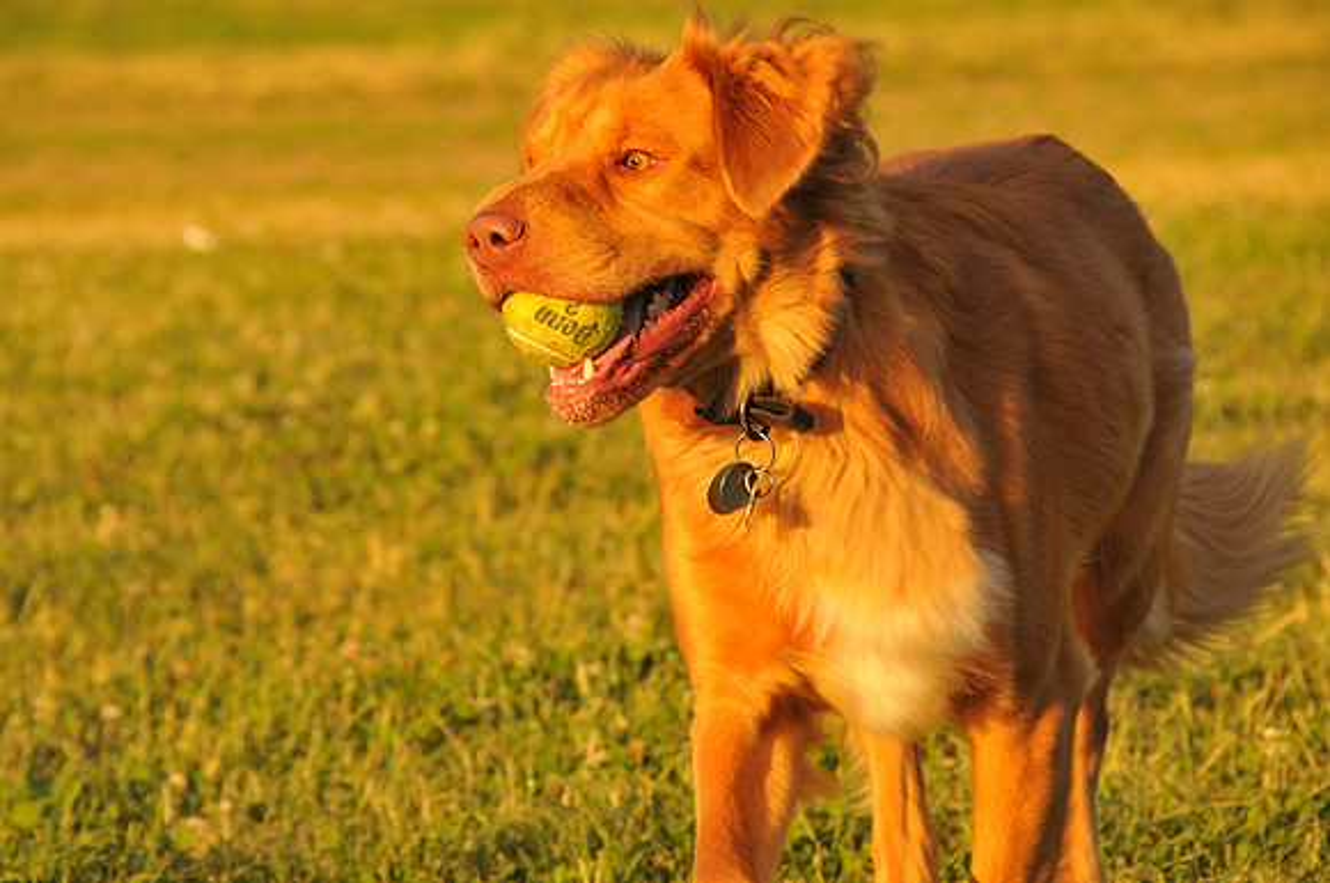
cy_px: 442
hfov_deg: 6.9
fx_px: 11068
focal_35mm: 300
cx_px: 665
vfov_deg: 4.6
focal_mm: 200
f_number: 10
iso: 800
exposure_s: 1/400
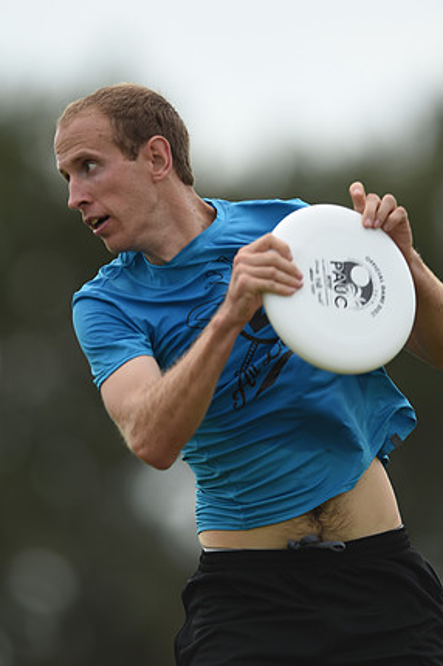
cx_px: 172
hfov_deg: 2.5
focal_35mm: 540
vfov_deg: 3.8
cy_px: 356
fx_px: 9983
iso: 100
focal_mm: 400
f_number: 2.8
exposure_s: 1/1600
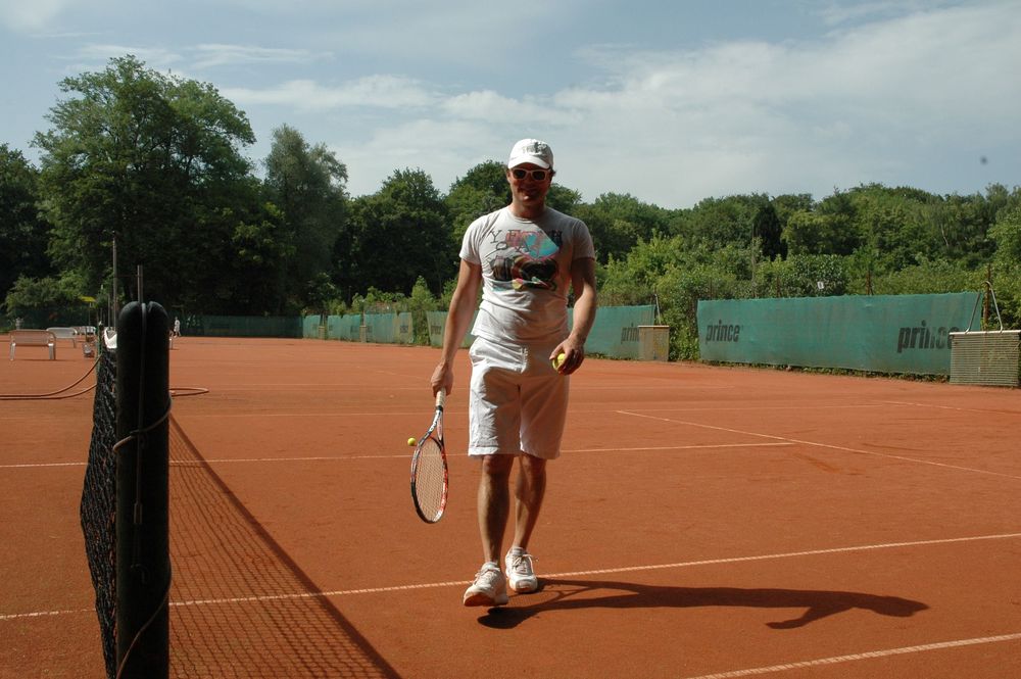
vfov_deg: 36.8
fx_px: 1020
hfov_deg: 53.2
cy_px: 340
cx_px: 510
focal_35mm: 36
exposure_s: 1/500
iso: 400
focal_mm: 24
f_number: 11
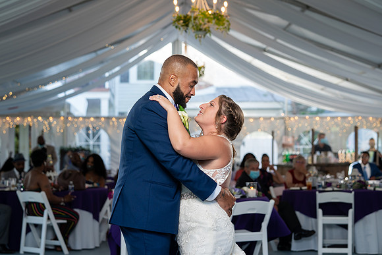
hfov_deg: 26.8
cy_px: 128
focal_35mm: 76
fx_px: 802
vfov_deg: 18.1
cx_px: 195
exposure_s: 1/200
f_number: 4
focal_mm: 73
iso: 400
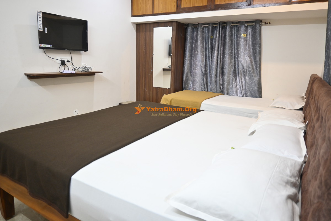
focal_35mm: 24
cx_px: 166
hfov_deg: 73.7
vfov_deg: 53.1
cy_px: 110
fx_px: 221
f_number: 3.5
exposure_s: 1/40
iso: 800
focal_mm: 16
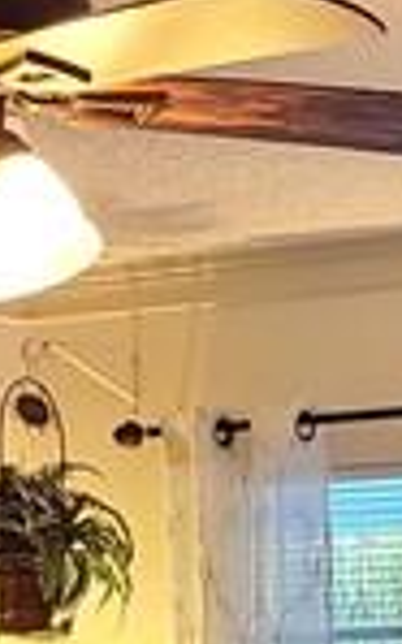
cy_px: 821
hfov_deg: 6.9
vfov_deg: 10.8
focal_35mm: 190
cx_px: 43
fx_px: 3334
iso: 320
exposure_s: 1/39
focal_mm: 5.4
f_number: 1.8
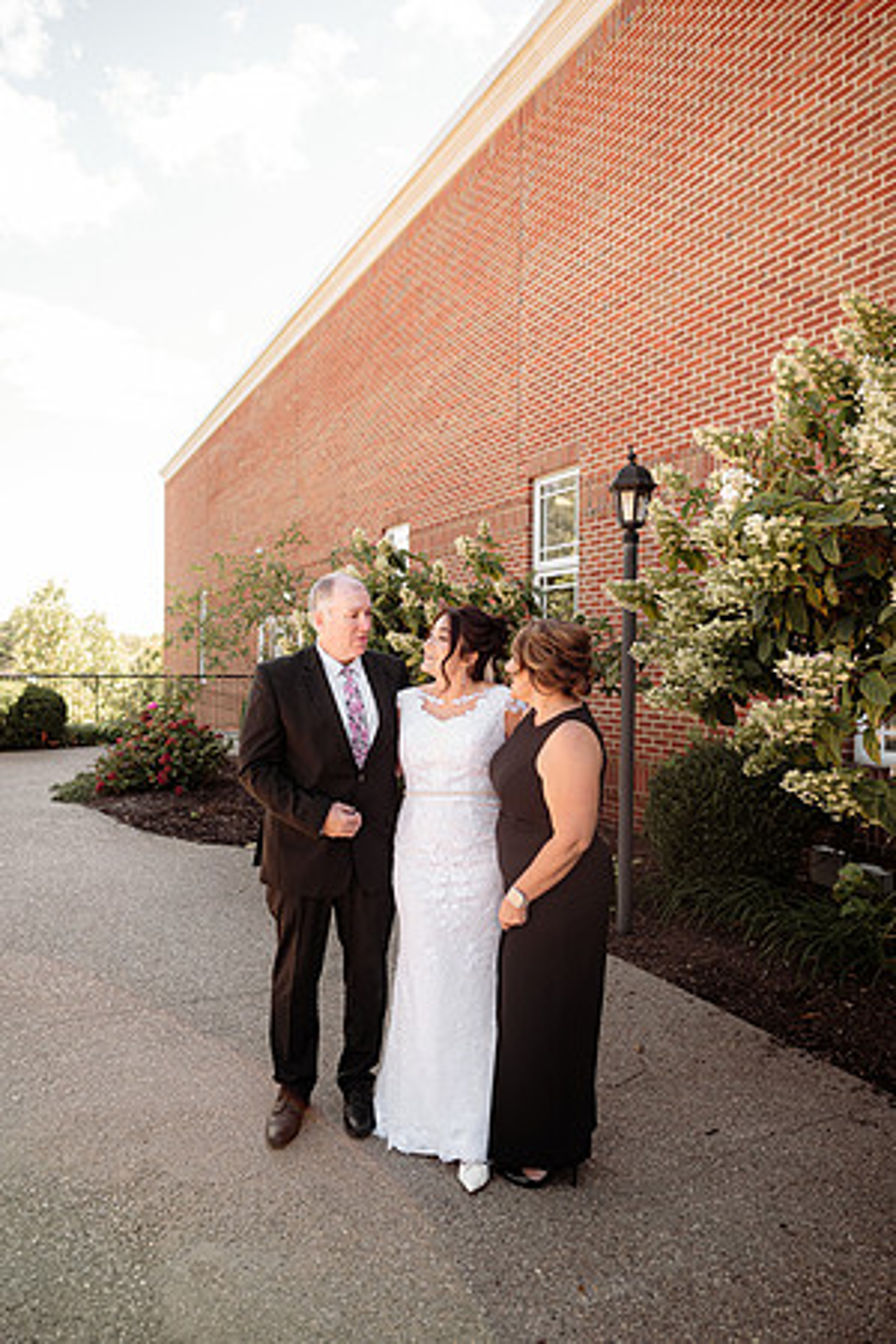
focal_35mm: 24
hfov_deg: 53.1
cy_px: 672
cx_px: 448
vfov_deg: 73.7
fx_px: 896
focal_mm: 24
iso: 160
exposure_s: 1/400
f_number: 2.8
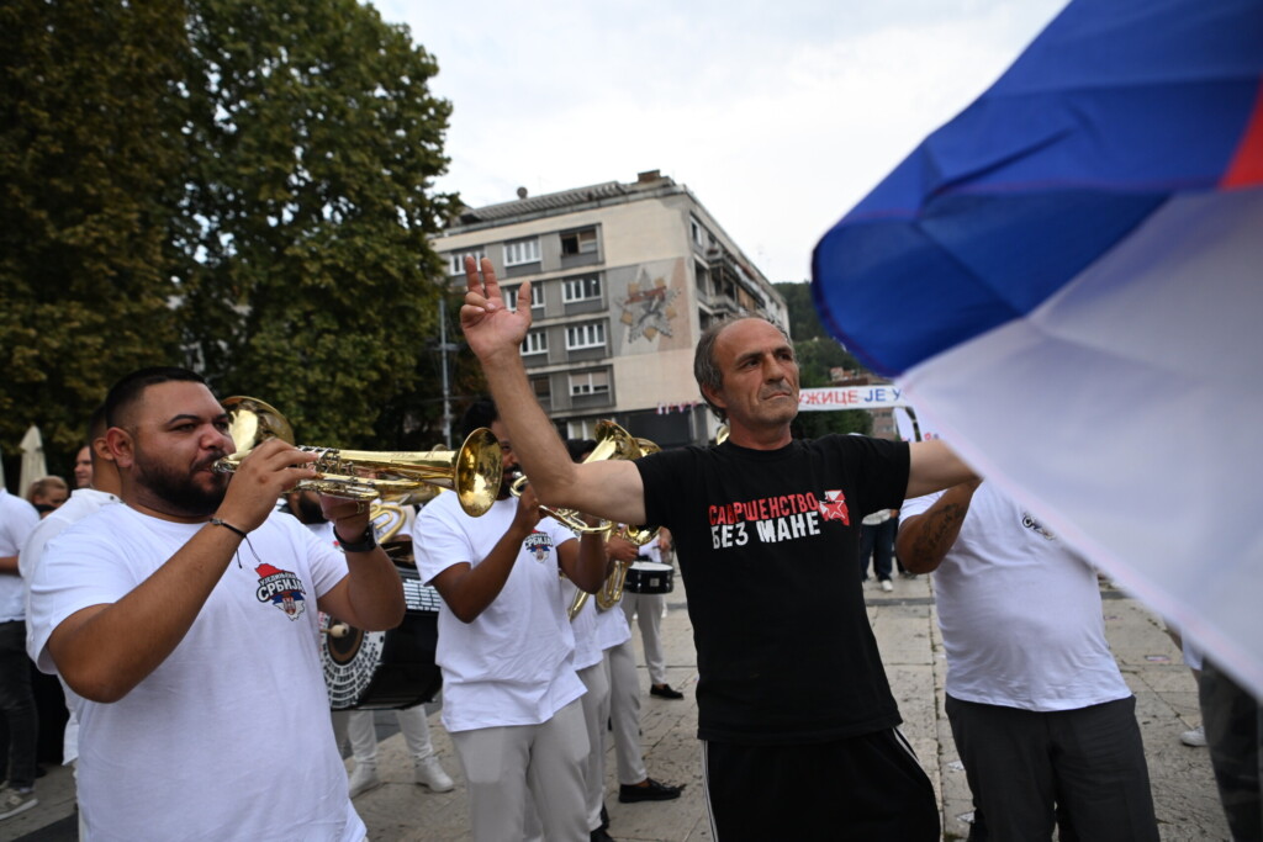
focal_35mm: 24
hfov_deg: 73.7
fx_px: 842
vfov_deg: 53.1
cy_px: 421
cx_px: 632
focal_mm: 24
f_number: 4
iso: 1000
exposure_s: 1/2000
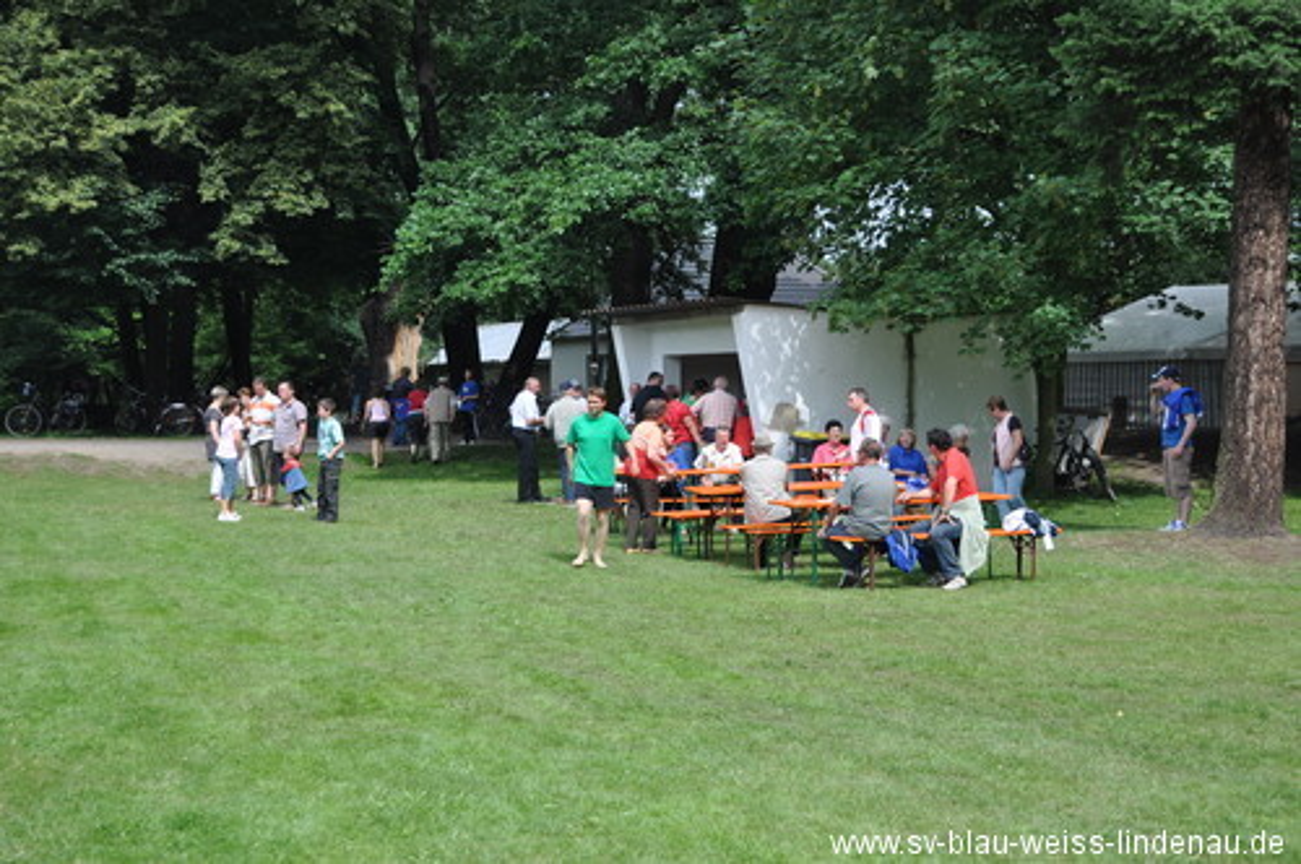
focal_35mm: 57
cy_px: 432
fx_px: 2057
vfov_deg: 23.7
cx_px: 650
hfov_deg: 35.1
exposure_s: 1/1000
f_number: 4.5
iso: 400
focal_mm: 38
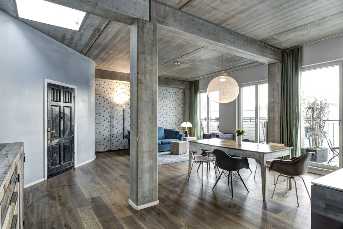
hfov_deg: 84.0
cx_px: 172
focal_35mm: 20
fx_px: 191
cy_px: 114
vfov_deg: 61.9
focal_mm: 20
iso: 125
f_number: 11
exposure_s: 1/2
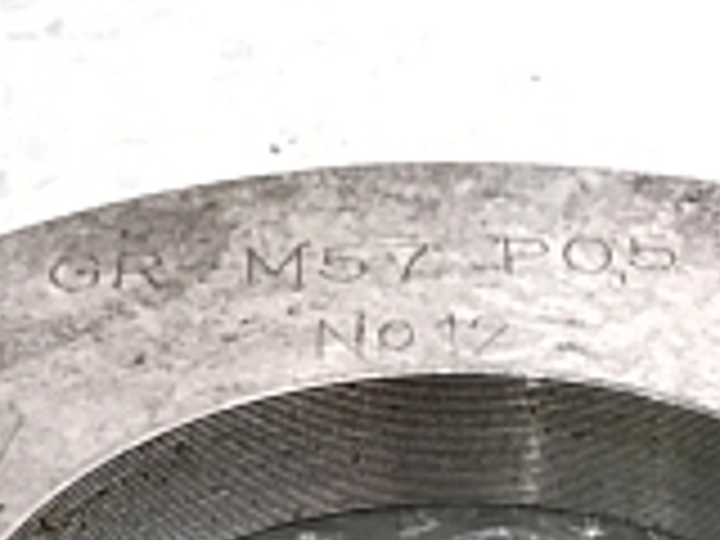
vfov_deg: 12.2
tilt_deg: -46.8
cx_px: 500
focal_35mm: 112
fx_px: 2330
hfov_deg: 17.5
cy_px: 968
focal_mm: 3.99
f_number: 1.8
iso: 40
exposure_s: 1/24
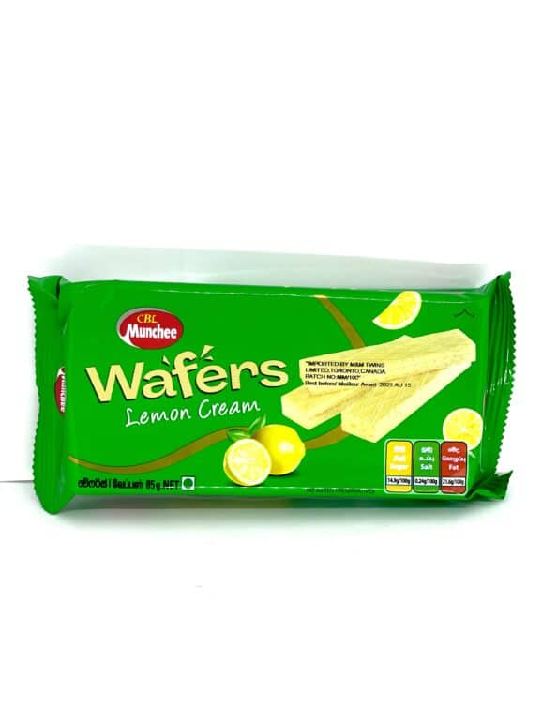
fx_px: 1086
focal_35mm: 52
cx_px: 271
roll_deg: +3.3
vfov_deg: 36.8
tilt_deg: -22.2
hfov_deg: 28.0
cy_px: 362
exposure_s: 1/150
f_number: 2
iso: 25
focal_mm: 6
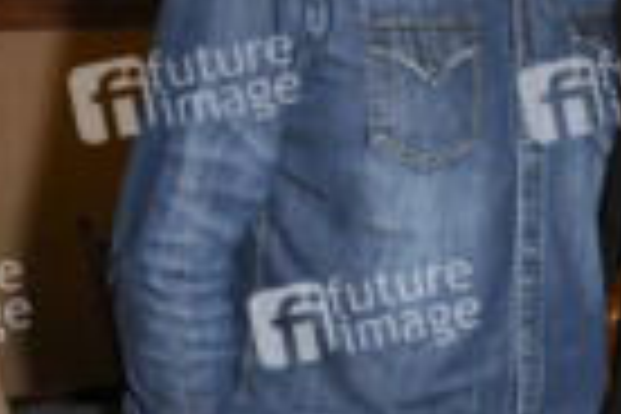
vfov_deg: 14.0
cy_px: 202
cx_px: 695
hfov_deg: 19.8
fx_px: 1690
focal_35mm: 98
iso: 3200
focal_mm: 20
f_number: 6.3
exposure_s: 1/60
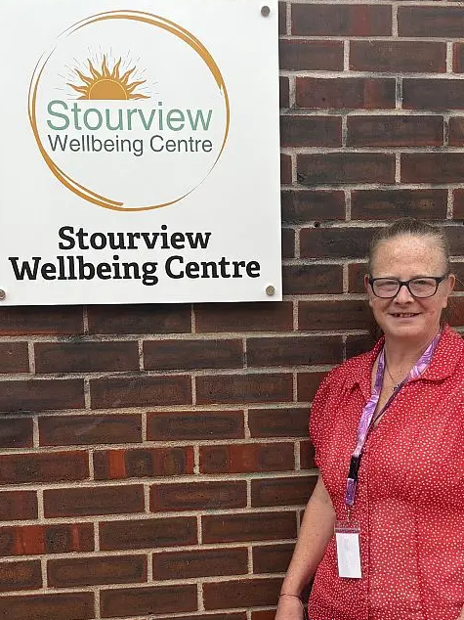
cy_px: 406
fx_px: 1002
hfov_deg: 26.0
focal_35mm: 56
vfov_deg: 34.1
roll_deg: +0.3
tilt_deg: -8.1
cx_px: 284
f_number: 1.6
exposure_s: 1/1027
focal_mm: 5.96
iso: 50
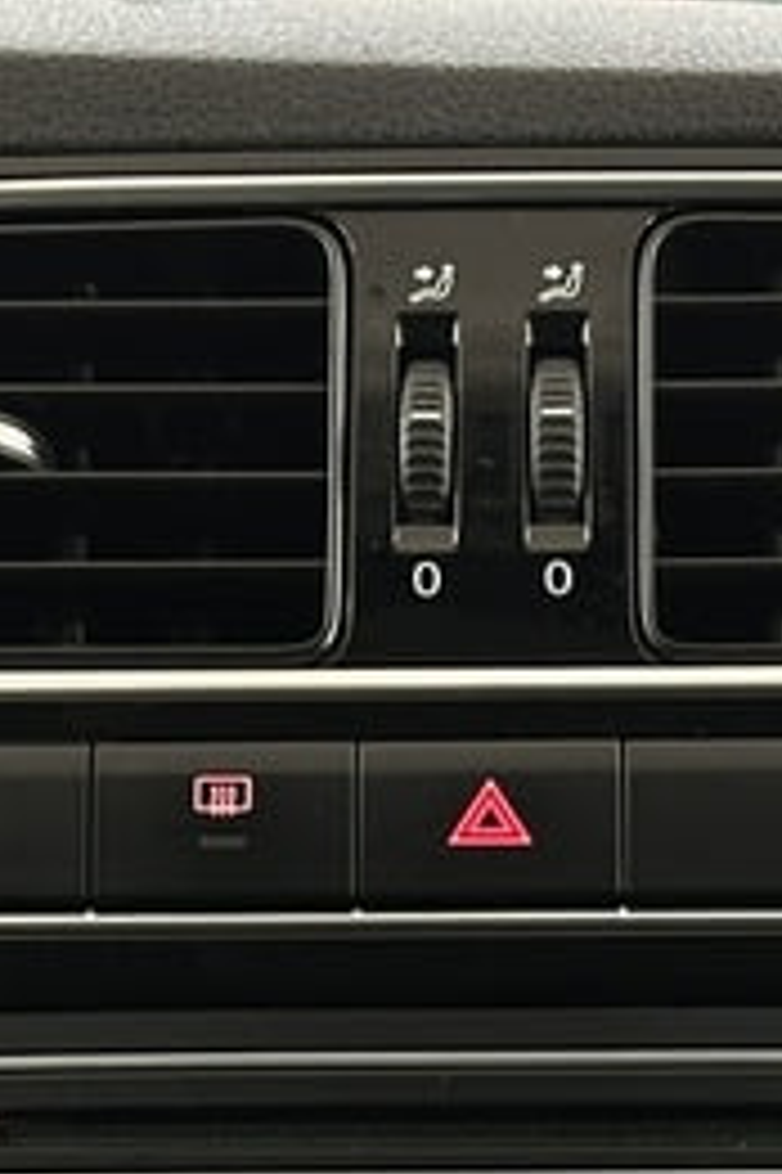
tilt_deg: -20.1
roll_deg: -0.4
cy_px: 1514
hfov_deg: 8.0
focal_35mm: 172
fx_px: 5604
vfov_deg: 11.6
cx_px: 467
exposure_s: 1/33
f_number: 1.78
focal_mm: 6.86
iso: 200
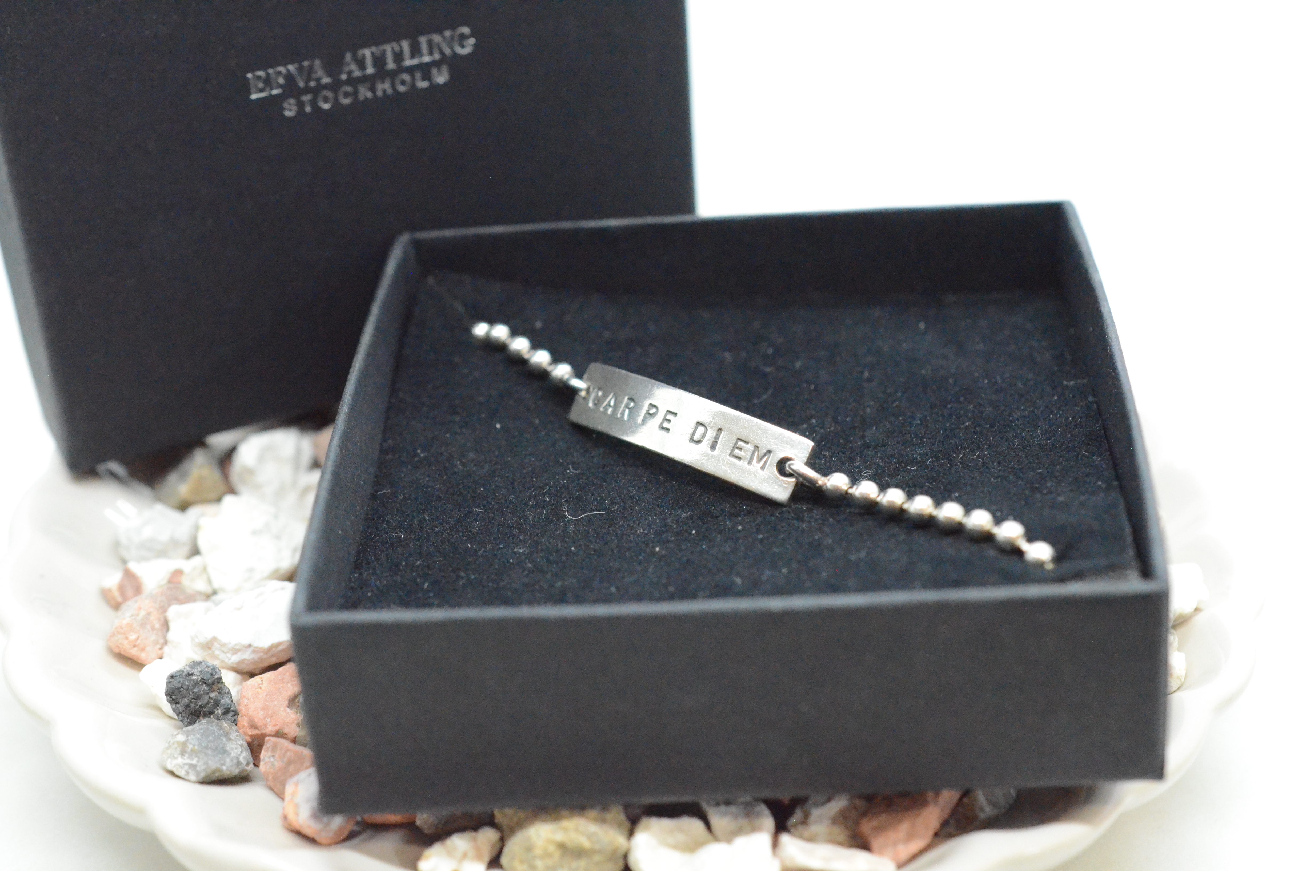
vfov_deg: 22.5
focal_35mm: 60
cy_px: 436
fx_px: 2185
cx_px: 657
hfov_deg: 33.5
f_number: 6.3
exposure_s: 1/800
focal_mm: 40
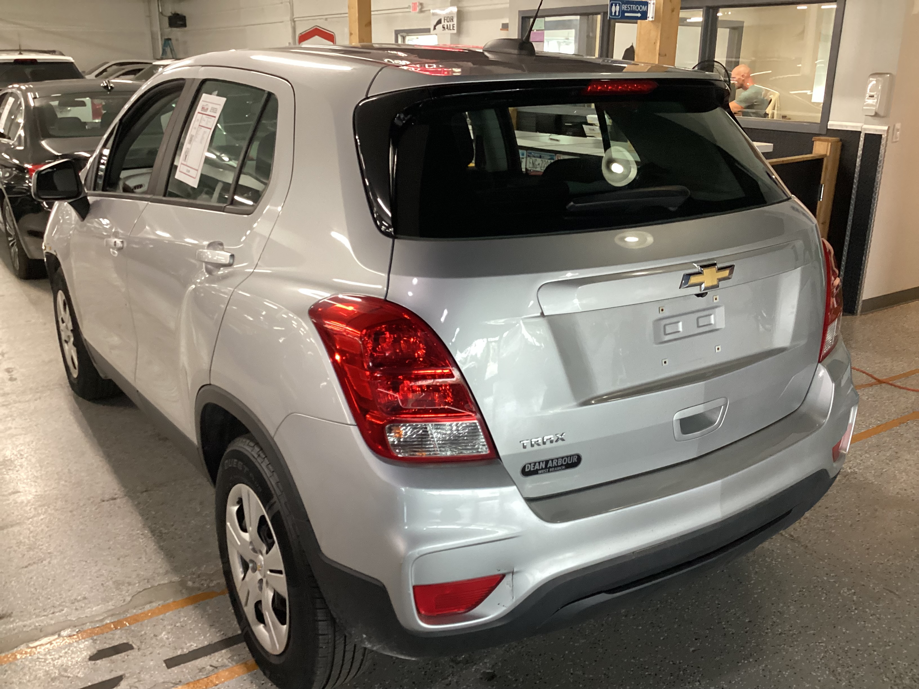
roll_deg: -1.3
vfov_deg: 45.4
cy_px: 344
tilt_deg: -19.0
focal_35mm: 31
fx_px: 823
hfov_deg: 58.4
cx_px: 460
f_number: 2.4
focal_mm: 3.3
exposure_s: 1/50
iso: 250
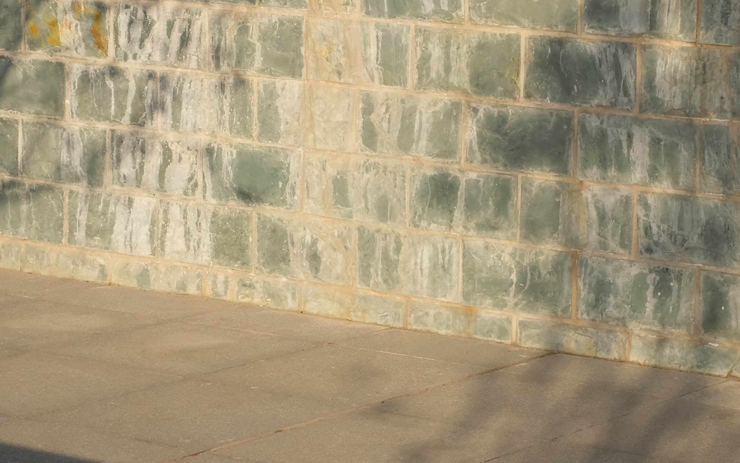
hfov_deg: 17.1
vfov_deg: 11.1
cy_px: 113
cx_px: 819
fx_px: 2380
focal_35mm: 118
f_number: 18
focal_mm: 34
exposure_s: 1/150
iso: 400
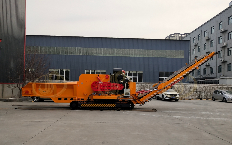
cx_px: 115
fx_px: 202
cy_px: 83
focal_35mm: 32
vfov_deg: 39.3
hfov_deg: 59.7
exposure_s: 1/656
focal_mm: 3.95
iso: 87
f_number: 1.8
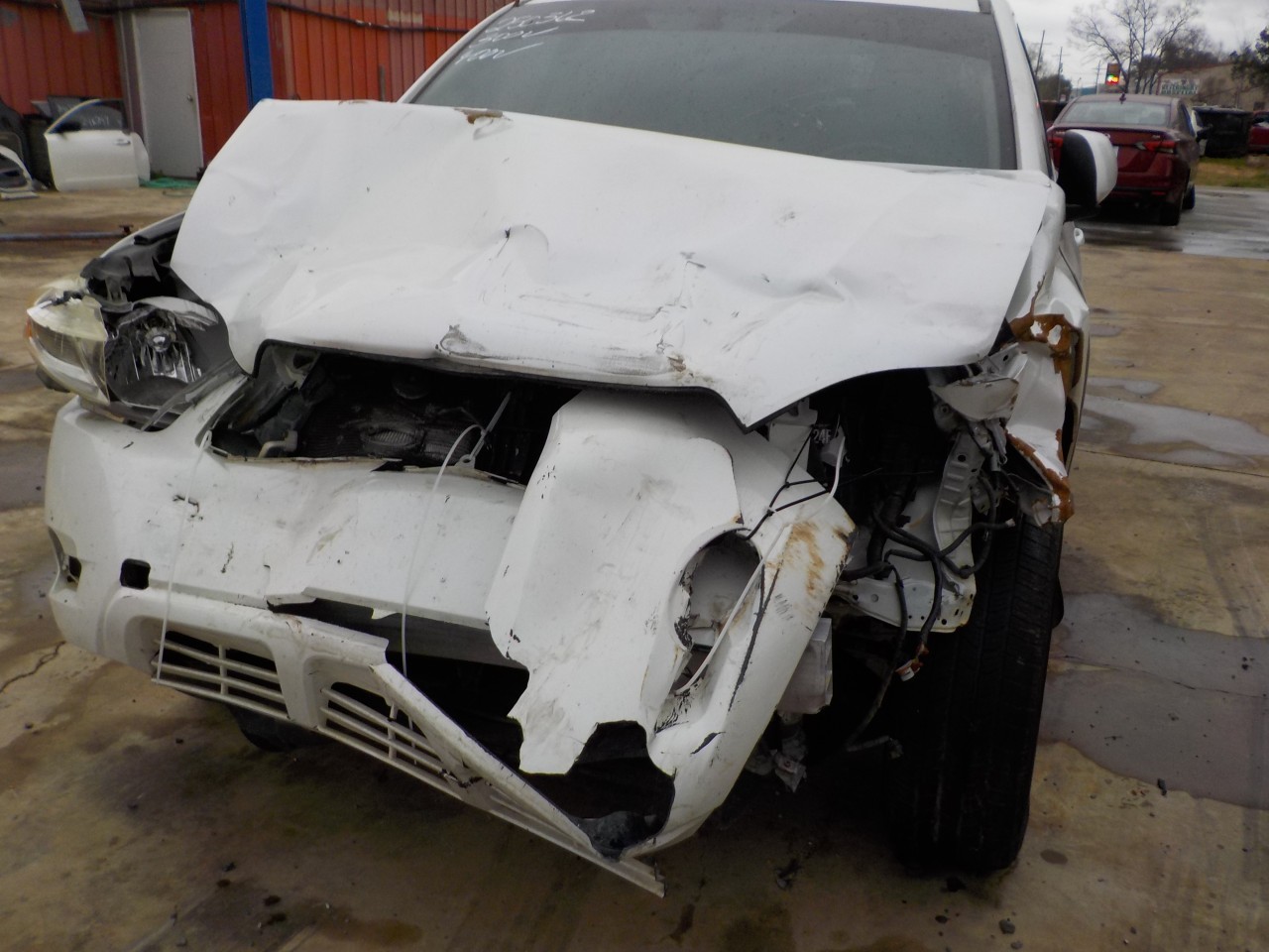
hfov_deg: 60.0
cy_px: 476
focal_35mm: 30
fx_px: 1100
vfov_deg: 46.8
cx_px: 634
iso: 125
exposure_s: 1/160
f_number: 3.3
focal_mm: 4.1
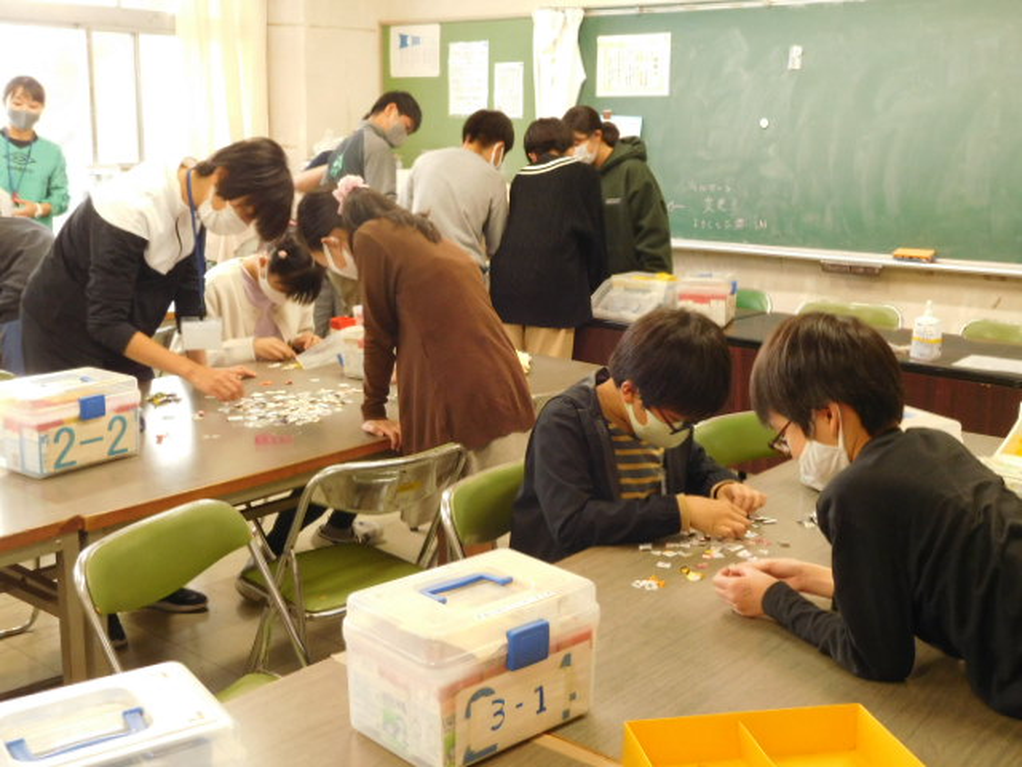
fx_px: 1181
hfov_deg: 46.8
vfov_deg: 36.0
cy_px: 384
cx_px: 511
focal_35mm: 40
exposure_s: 1/25
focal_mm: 7.1
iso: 400
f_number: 3.9
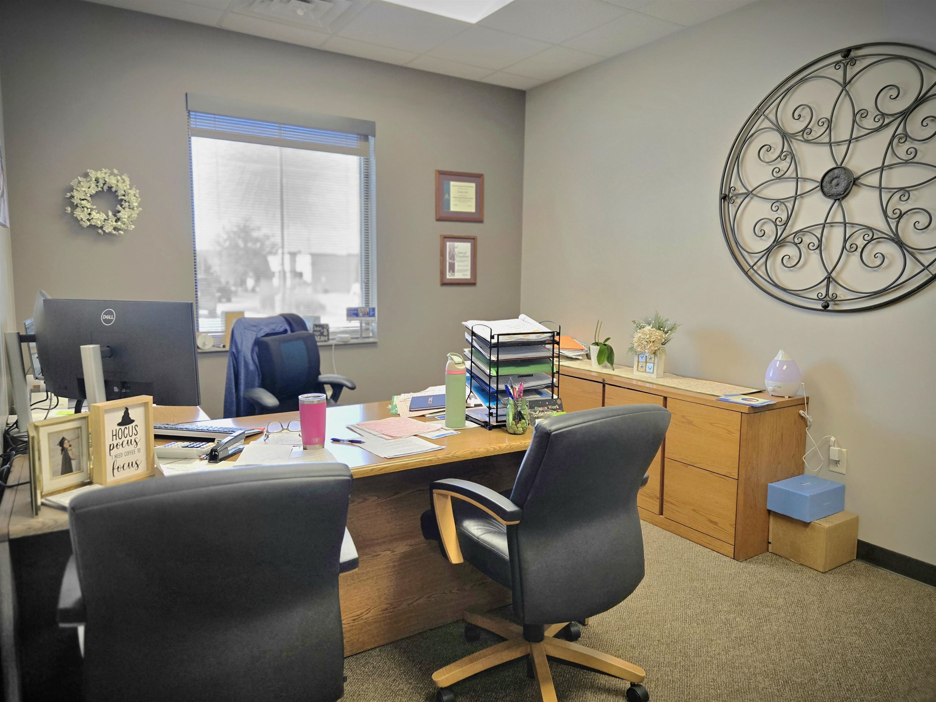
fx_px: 622
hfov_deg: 73.9
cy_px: 351
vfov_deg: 58.9
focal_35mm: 23
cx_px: 468
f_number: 1.8
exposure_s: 1/120
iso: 100
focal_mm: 5.4
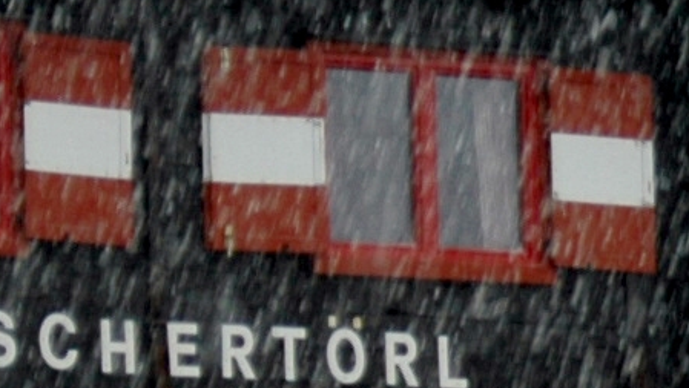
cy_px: 117
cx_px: 1527
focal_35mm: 828
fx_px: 15133
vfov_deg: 1.5
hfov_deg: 2.6
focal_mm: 80
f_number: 5.6
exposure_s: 1/100
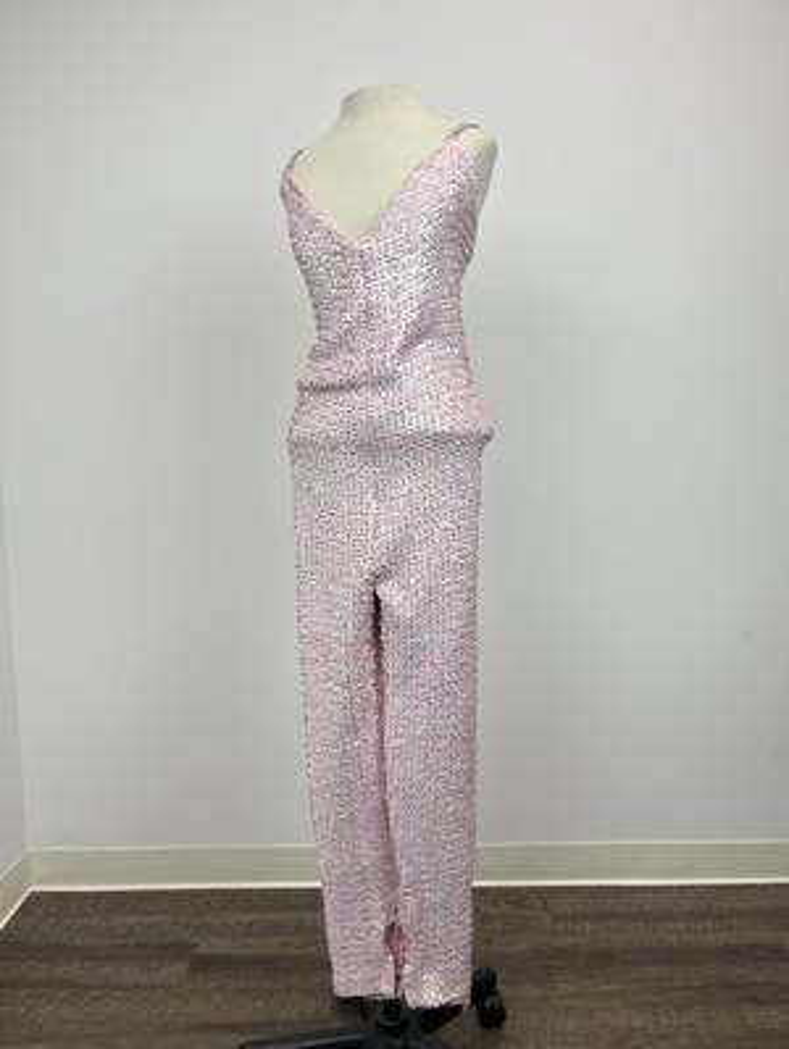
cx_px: 394
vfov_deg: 67.3
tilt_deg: -6.0
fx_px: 789
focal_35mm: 26
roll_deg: +2.5
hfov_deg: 53.1
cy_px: 524
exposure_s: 1/268
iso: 50
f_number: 1.6
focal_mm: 5.1
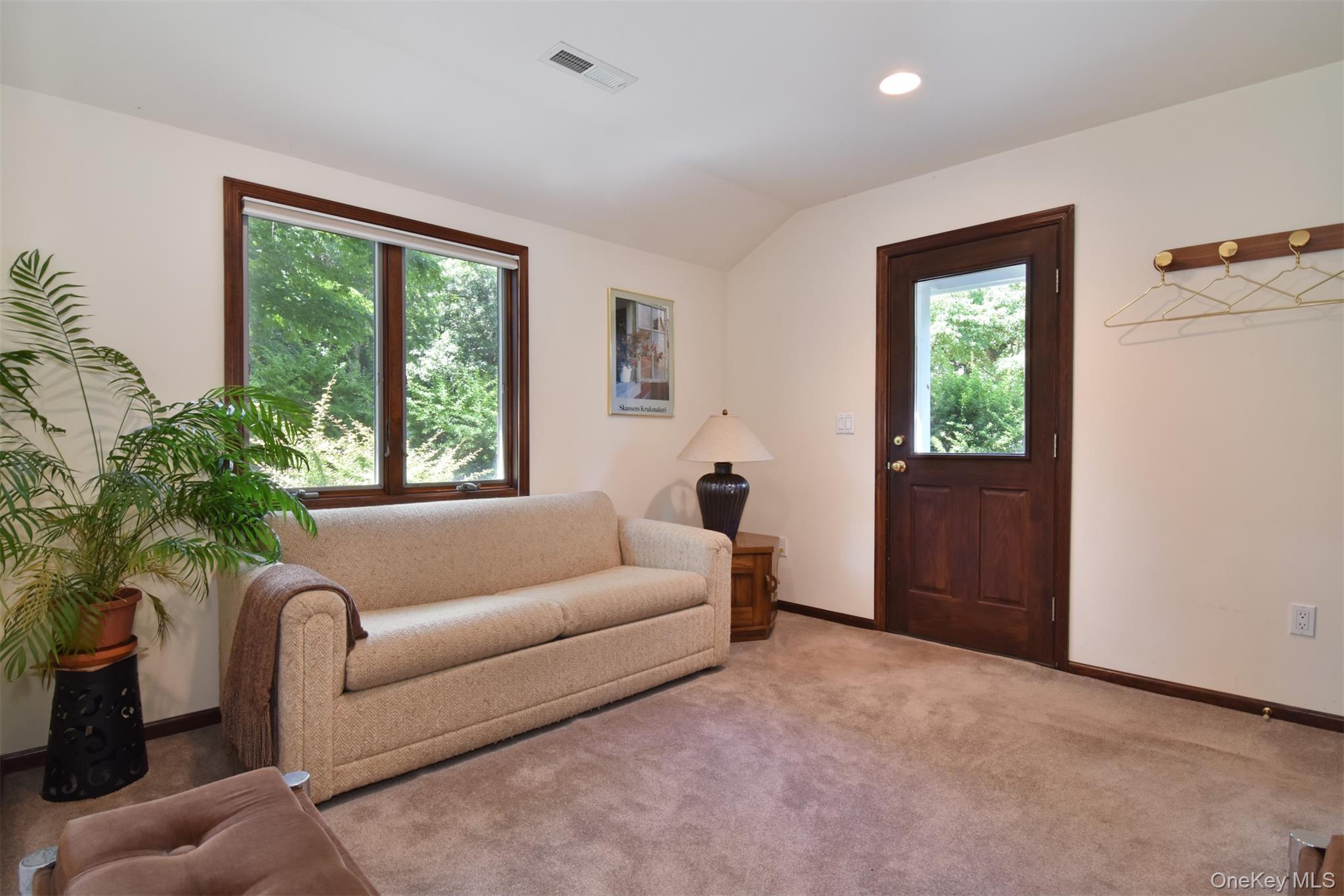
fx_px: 616
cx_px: 672
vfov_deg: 72.0
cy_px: 448
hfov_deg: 95.0
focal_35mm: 16
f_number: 11
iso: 640
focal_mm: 11
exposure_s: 1/25
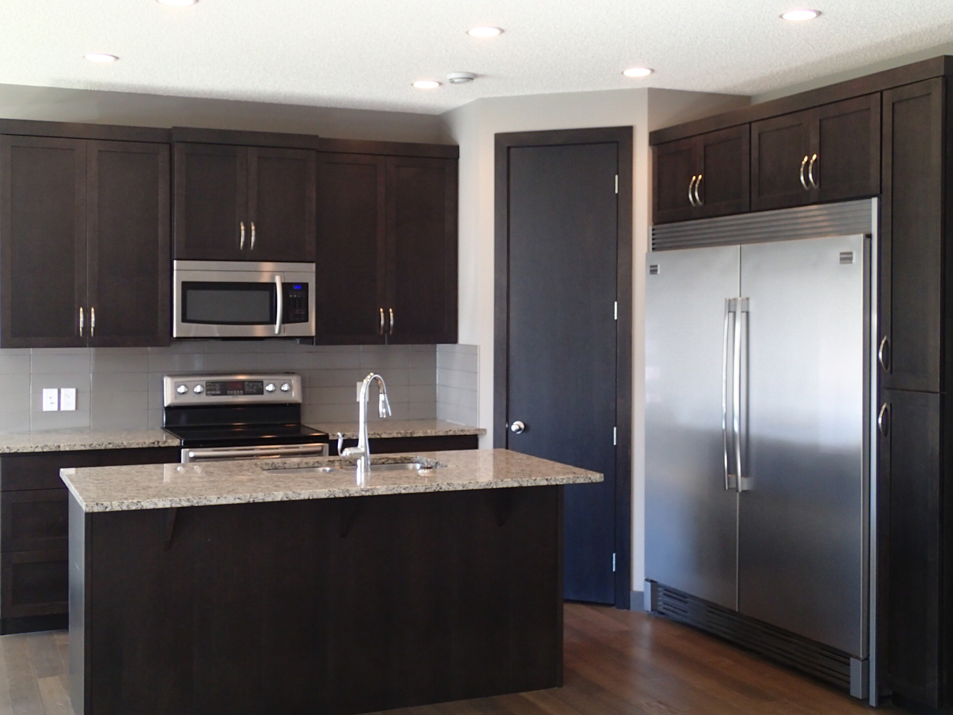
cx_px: 476
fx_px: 1184
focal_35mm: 43
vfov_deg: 33.6
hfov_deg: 43.9
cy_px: 358
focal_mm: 7.86
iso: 400
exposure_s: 1/40
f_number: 2.9
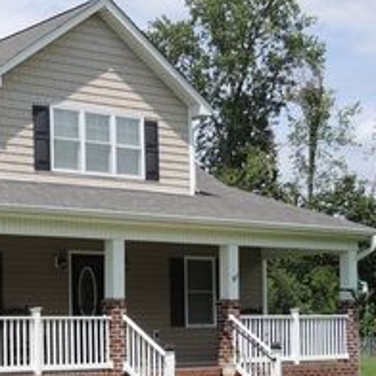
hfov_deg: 18.8
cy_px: 300
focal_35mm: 90
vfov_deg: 19.1
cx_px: -4
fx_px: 1106
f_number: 3.3
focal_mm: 7.1
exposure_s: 1/1000
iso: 100
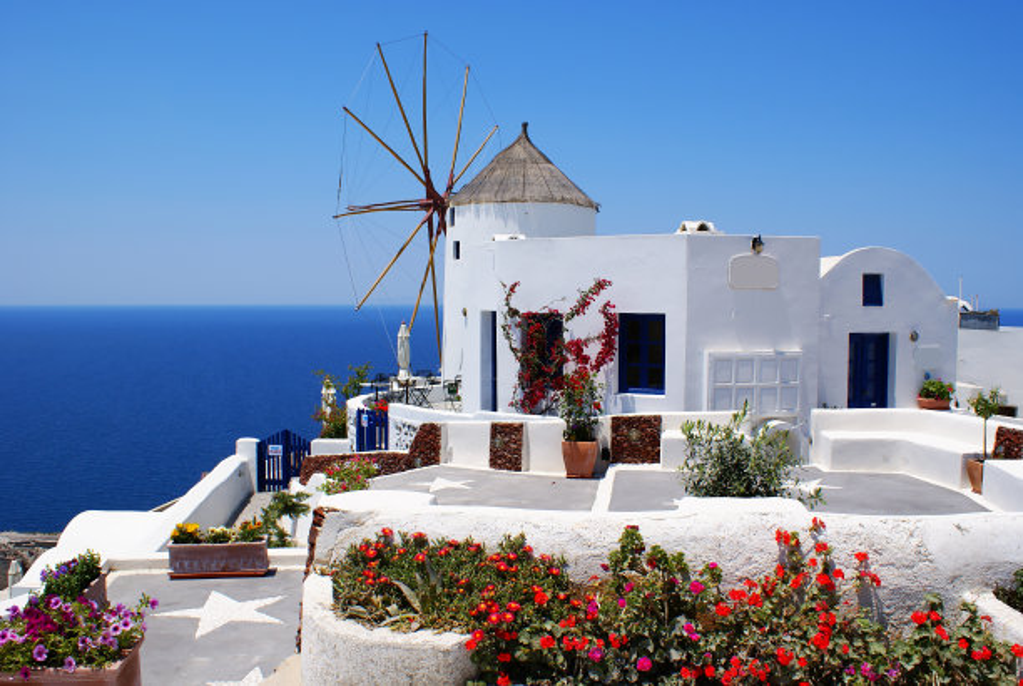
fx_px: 854
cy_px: 343
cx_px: 512
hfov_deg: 61.9
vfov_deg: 43.7
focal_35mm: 30
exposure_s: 1/320
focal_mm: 20
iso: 100
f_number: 10
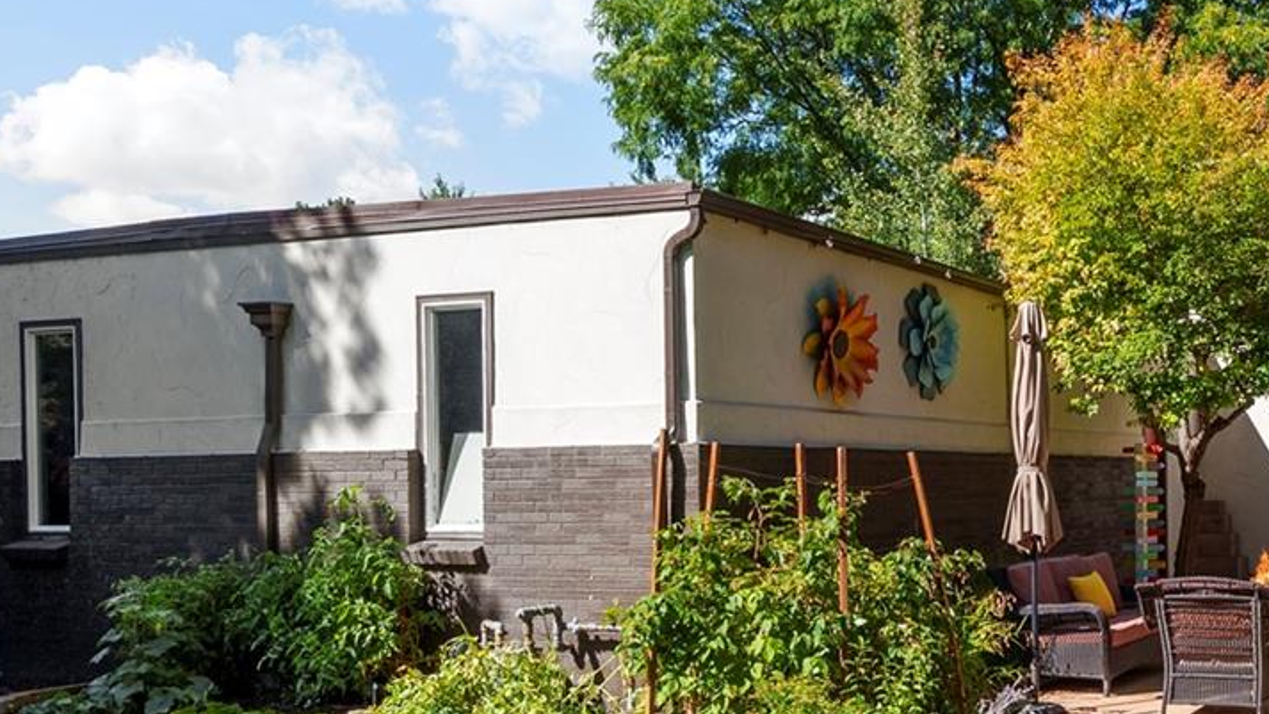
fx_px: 1346
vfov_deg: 29.6
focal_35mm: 40
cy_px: 440
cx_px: 1176
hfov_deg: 45.1
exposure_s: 1/200
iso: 100
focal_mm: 17
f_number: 8
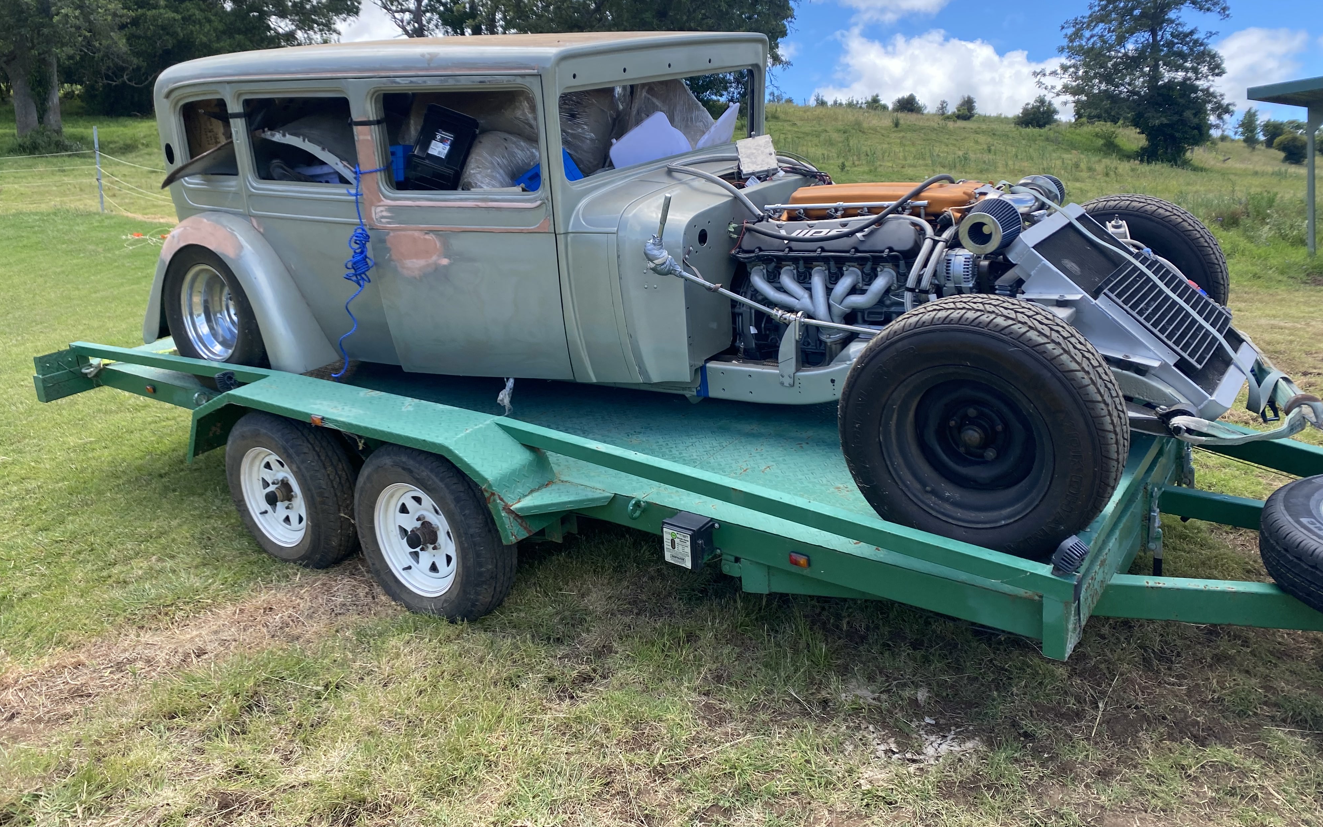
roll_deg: +2.2
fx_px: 1009
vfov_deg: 44.3
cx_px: 670
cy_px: 328
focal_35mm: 28
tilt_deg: -2.6
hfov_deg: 66.5
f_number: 1.8
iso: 32
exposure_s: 1/998
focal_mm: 4.25
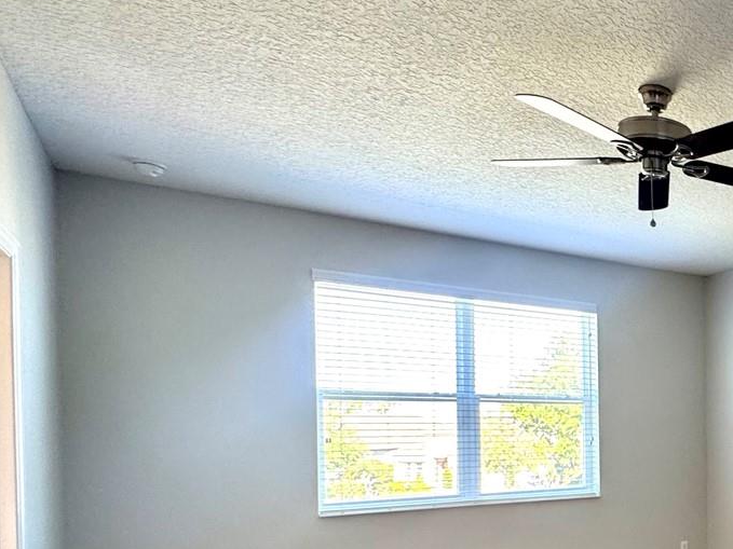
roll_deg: +0.2
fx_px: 699
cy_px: 440
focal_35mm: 33
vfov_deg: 41.1
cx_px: 811
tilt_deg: -1.8
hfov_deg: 42.9
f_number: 2.2
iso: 200
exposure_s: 1/60
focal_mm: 2.22
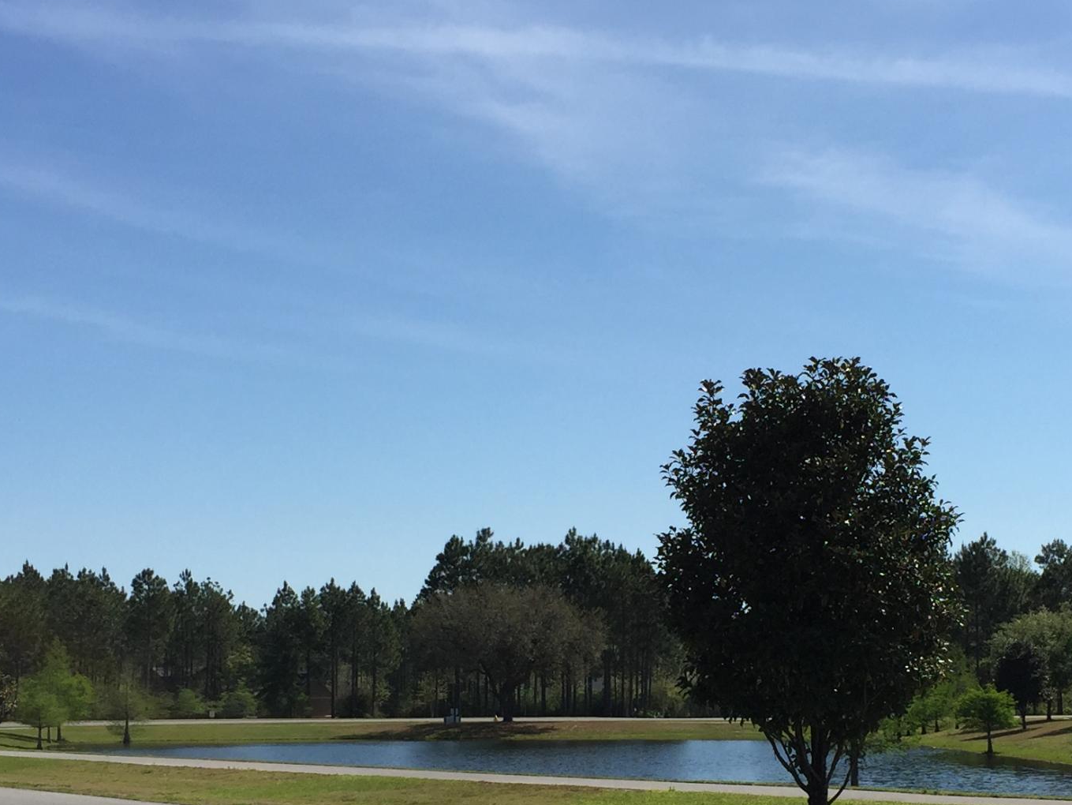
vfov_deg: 22.6
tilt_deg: +0.6
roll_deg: -0.2
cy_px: 648
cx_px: 668
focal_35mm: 64
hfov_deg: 30.1
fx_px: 1982
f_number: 2.2
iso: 32
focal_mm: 4.15
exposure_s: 1/2639
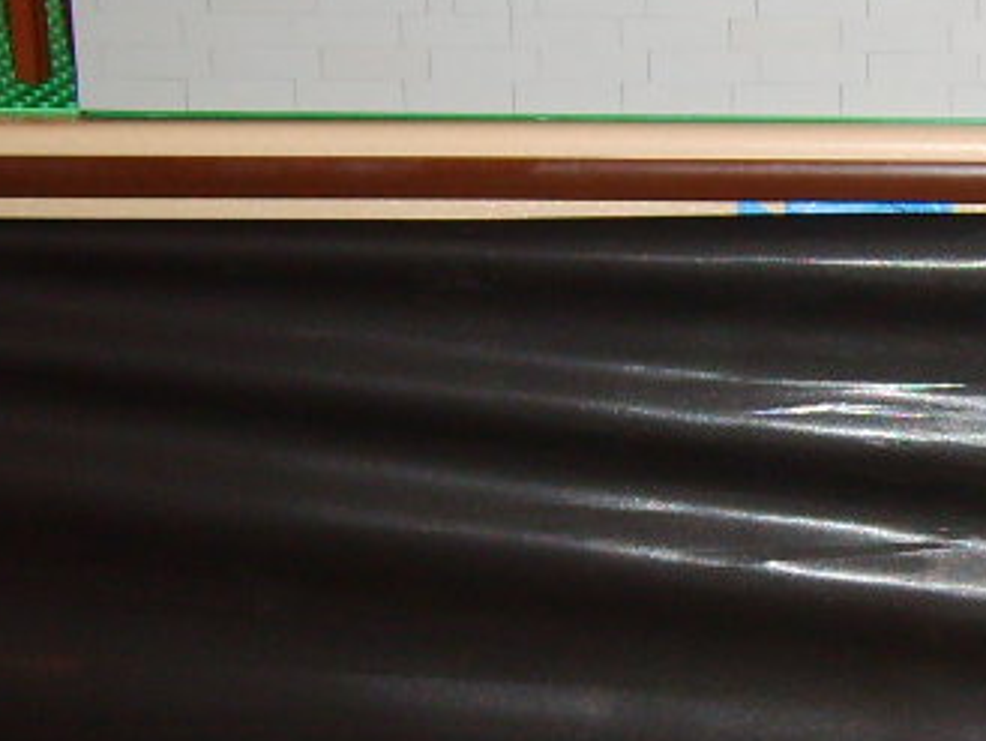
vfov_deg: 13.6
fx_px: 3106
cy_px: 462
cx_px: 1391
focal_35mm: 109
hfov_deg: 16.7
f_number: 2.8
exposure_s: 1/30
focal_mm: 5.8
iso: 100
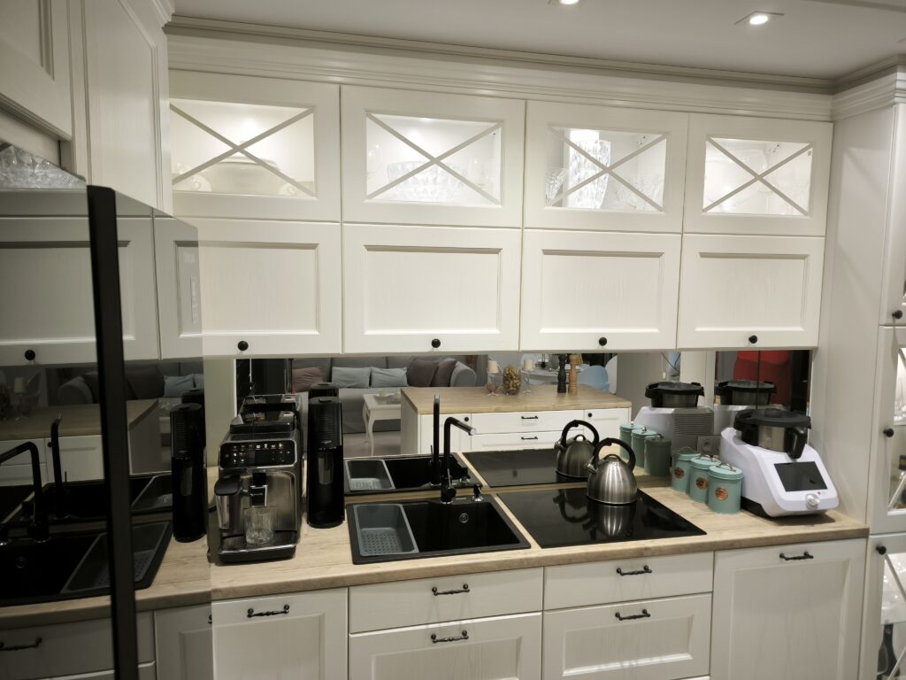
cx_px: 453
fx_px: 628
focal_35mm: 24
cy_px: 340
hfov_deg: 71.6
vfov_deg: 56.8
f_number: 1.9
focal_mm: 6.92
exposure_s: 1/80
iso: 200
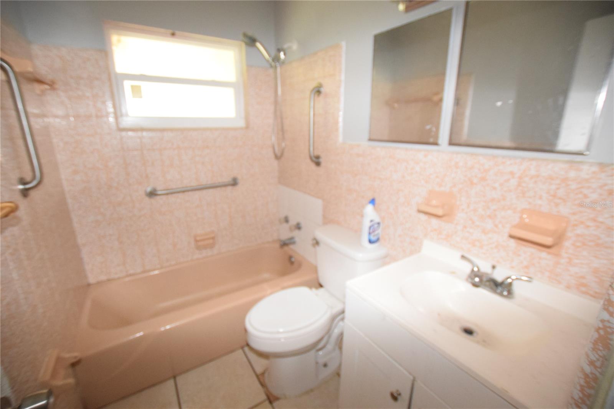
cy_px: 204
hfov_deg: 100.4
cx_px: 307
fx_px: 256
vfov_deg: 77.3
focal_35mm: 15
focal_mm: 10
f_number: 3.5
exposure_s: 1/60
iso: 3200
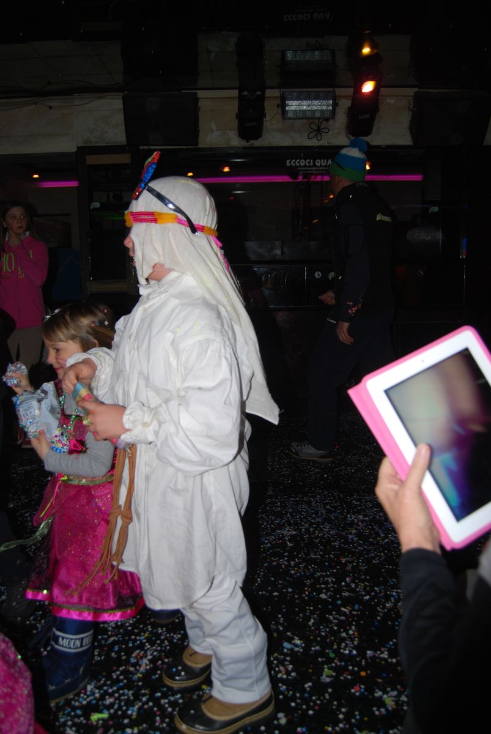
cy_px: 367
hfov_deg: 48.0
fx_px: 551
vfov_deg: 67.3
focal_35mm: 27
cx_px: 246
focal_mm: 18
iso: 200
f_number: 3.5
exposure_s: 1/60
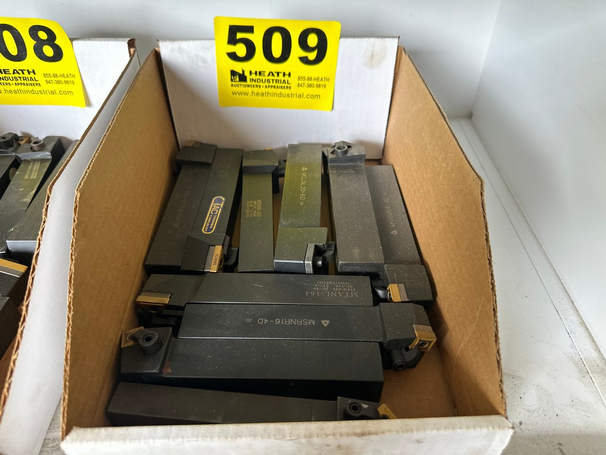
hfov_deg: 71.6
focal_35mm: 24
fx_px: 420
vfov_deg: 56.8
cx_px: 303
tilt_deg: -43.5
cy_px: 228
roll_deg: -0.7
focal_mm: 6.86
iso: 250
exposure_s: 1/101
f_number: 1.78
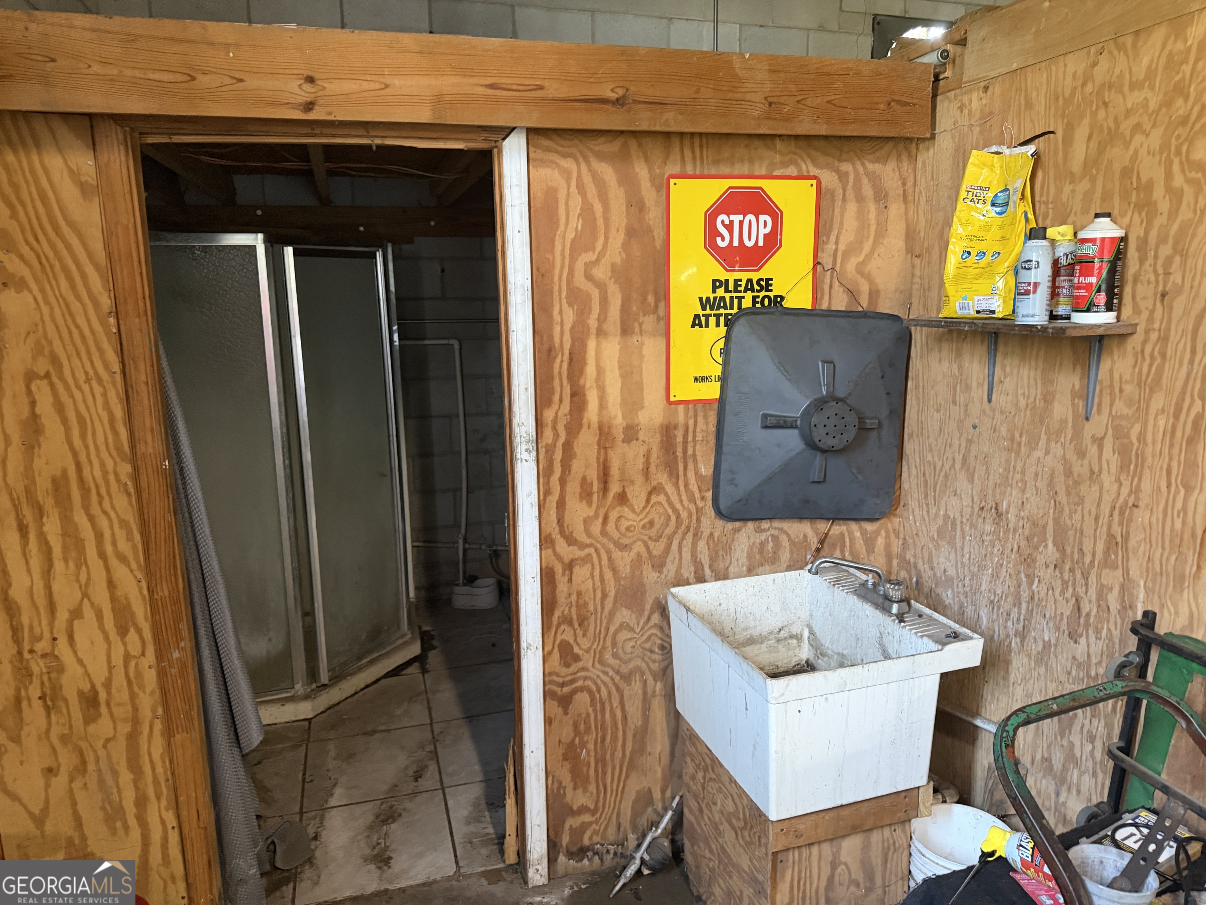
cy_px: 452
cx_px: 603
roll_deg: -0.6
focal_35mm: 24
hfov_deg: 71.6
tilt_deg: -9.6
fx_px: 836
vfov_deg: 56.8
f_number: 1.78
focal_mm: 6.76
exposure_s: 1/40
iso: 640
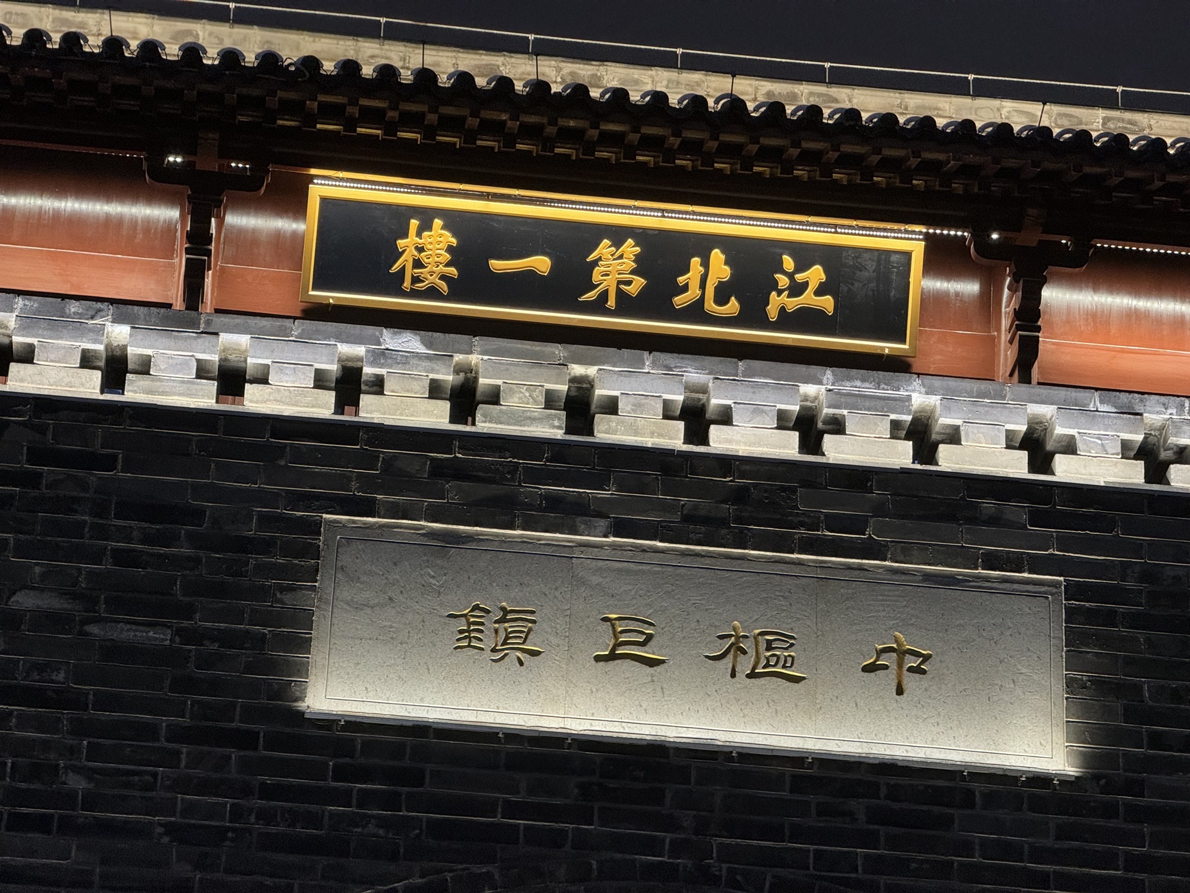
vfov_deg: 12.3
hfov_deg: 16.4
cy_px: 446
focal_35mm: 120
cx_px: 595
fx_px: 4125
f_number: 2.8
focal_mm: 15.66
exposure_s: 1/50
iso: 200
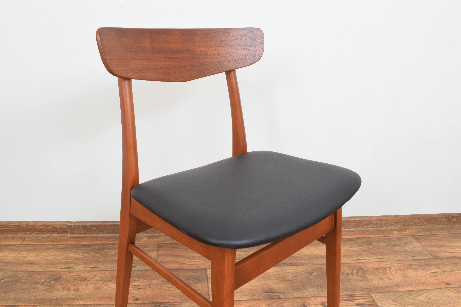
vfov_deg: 43.6
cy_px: 154
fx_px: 384
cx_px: 230
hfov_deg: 61.9
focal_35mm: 30
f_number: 25
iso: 100
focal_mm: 20
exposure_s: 3
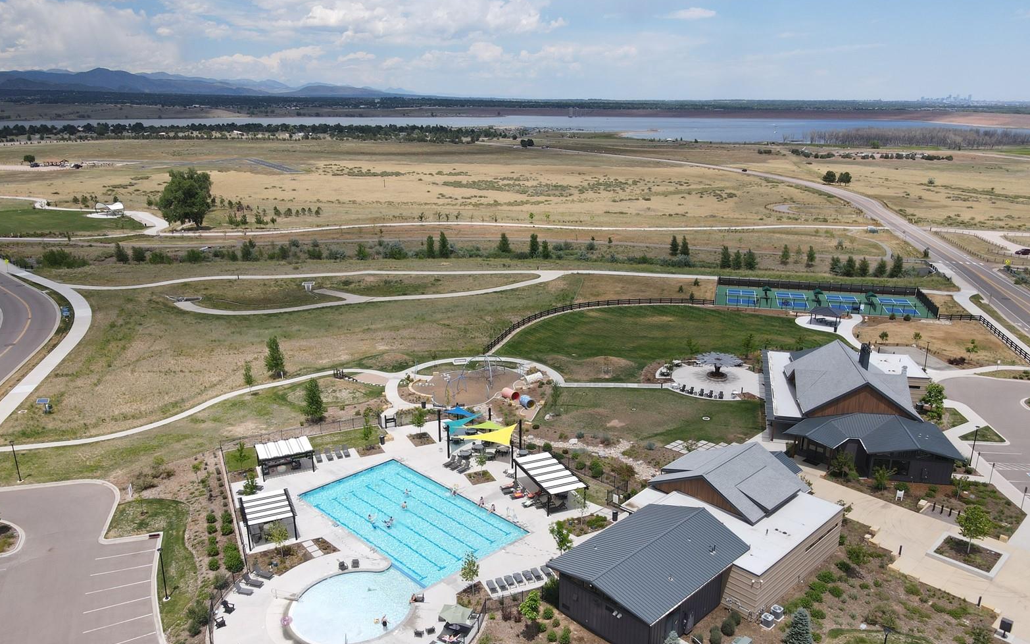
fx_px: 730
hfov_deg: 70.4
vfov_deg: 47.5
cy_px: 355
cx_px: 521
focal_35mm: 26
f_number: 2.8
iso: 100
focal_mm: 4.5
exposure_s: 1/725
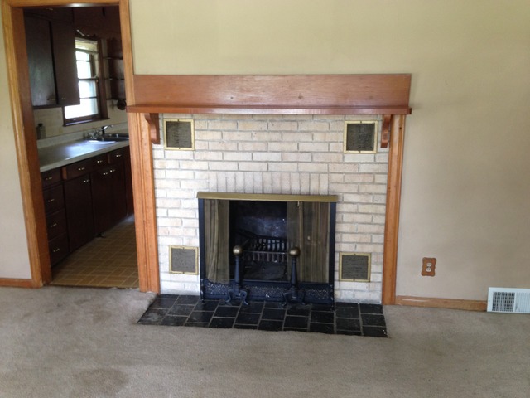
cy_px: 199
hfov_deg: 55.4
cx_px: 265
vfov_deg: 42.9
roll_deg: +1.3
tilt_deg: -12.4
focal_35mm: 33
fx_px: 505
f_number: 2.4
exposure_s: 1/20
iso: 100
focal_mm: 4.12
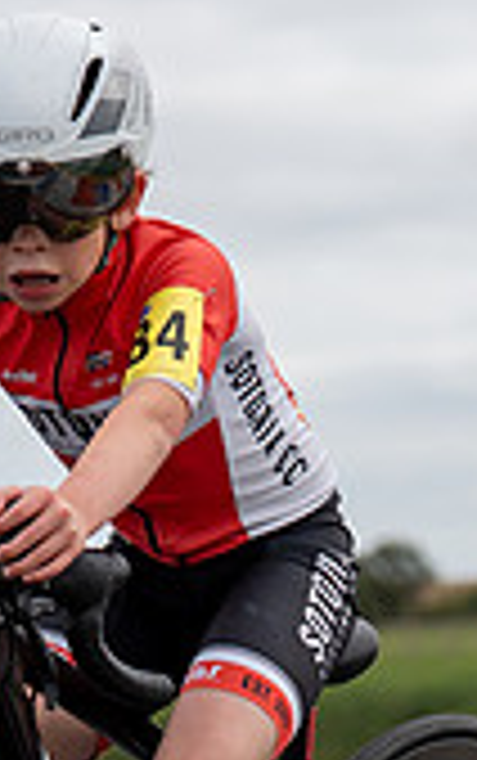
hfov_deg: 3.7
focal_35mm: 360
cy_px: 693
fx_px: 7469
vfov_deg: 5.8
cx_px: 20
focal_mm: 70
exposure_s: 1/1000
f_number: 3.5
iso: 125
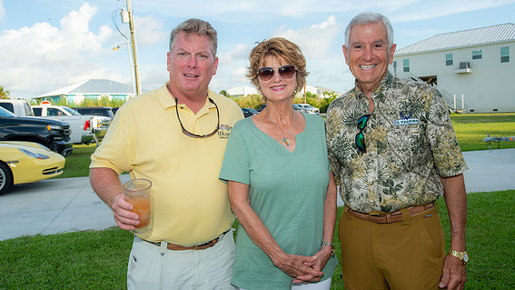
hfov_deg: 64.3
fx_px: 410
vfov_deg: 38.9
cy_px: 127
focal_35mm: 30
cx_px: 254
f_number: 7.1
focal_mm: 28
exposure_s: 1/200
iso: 200
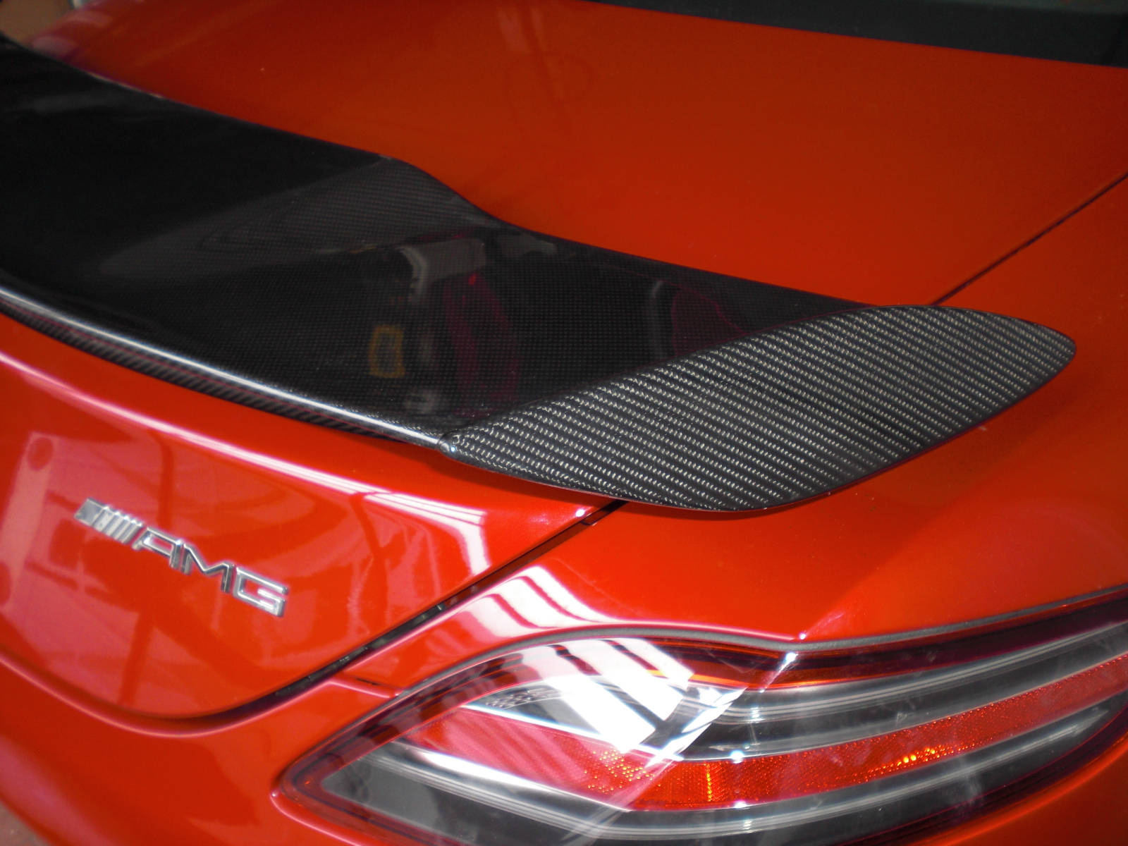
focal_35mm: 38
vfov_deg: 37.7
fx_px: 1238
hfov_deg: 49.0
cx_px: 564
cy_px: 423
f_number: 3.1
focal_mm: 6.3
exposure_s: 1/50
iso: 100
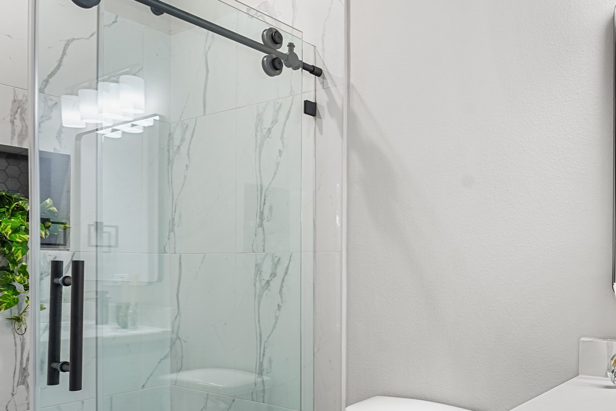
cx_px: 445
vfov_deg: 40.7
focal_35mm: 32
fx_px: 548
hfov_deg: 56.5
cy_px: 269
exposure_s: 1
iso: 100
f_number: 8
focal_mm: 16
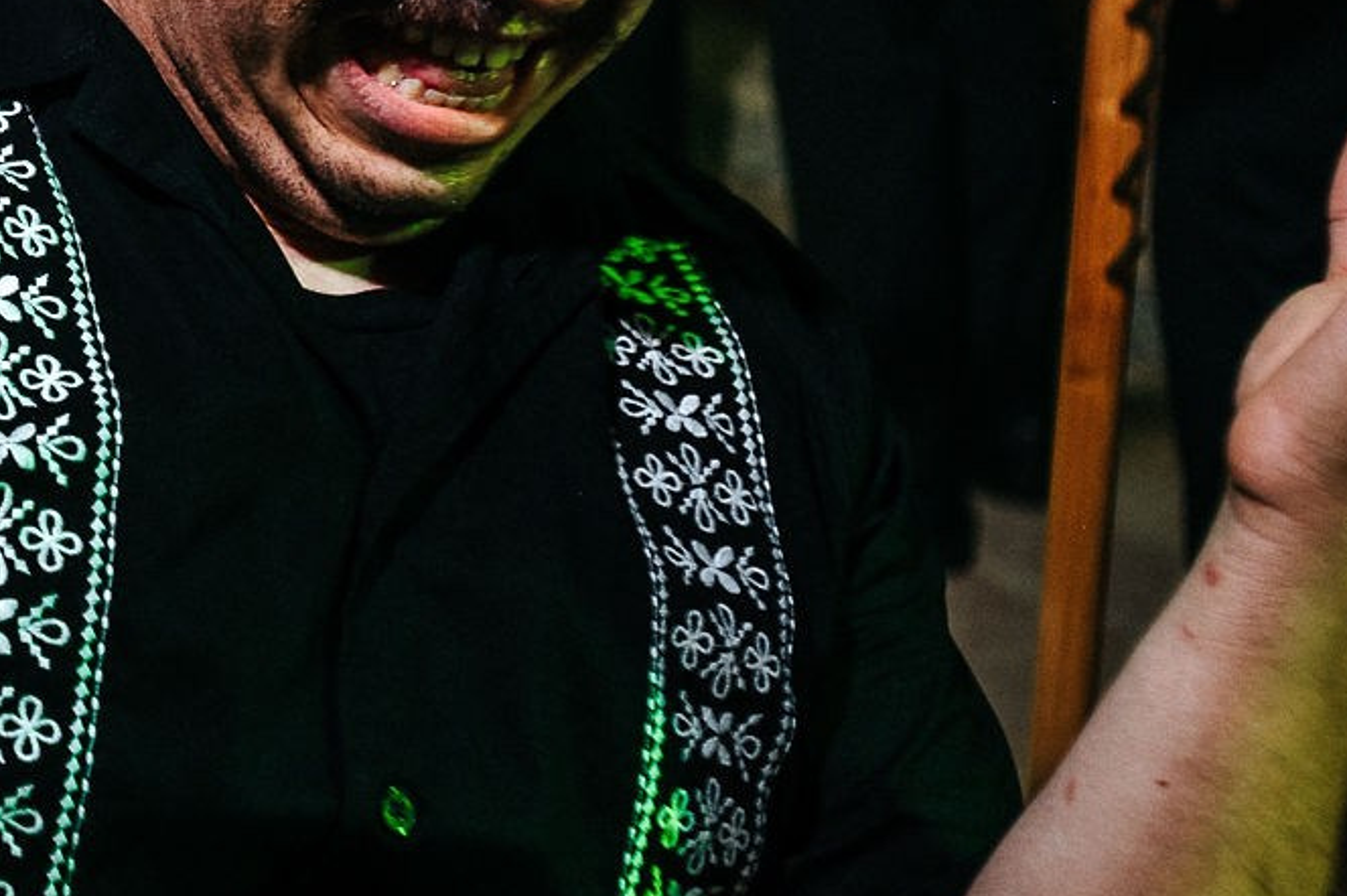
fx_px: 4039
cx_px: -489
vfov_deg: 12.6
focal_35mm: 108
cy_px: 158
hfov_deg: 17.5
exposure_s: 1/200
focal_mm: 35
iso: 500
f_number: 2.8
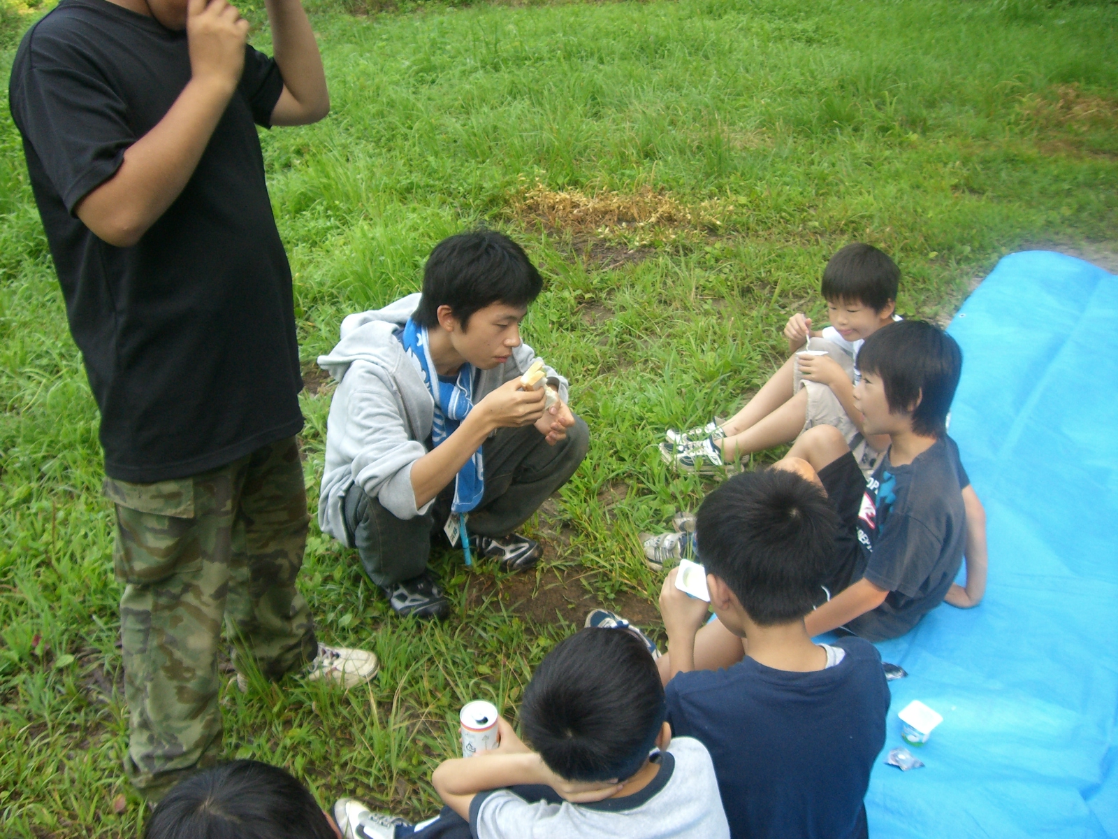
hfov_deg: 49.0
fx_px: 1227
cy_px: 420
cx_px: 559
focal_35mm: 38
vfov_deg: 37.7
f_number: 2.7
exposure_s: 1/125
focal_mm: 6.2
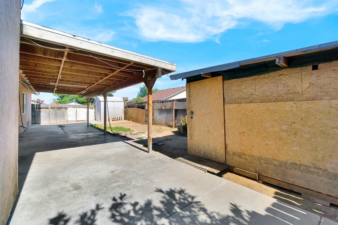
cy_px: 112
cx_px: 169
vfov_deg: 77.3
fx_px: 141
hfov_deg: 100.4
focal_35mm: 15
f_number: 8
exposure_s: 1/1000
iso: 320
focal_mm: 10
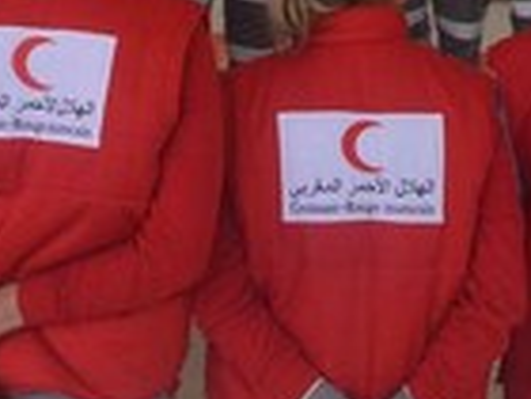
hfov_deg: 9.4
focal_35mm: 210
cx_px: 273
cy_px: 194
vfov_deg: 7.1
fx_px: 3221
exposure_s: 1/160
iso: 200
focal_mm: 32
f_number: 6.3
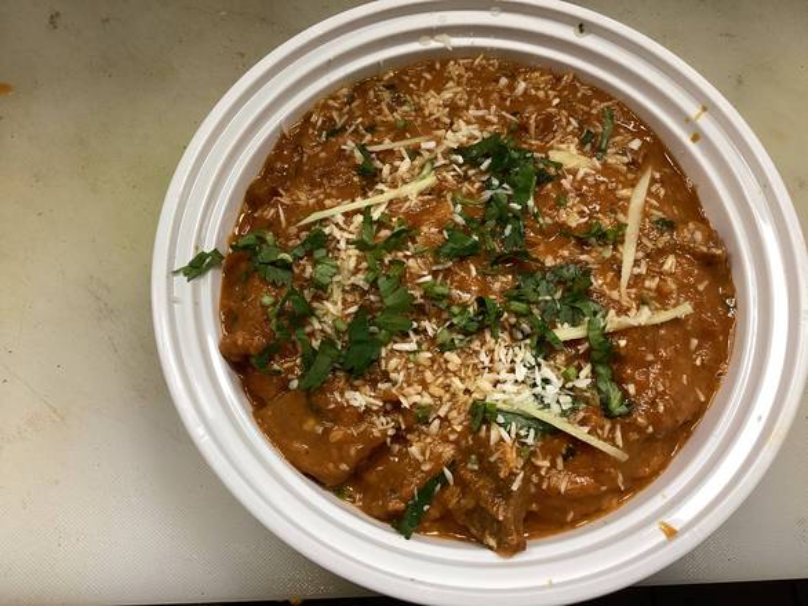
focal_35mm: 31
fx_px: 724
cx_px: 404
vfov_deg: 45.5
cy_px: 303
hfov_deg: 58.3
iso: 100
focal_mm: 3.3
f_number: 2.4
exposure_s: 1/60
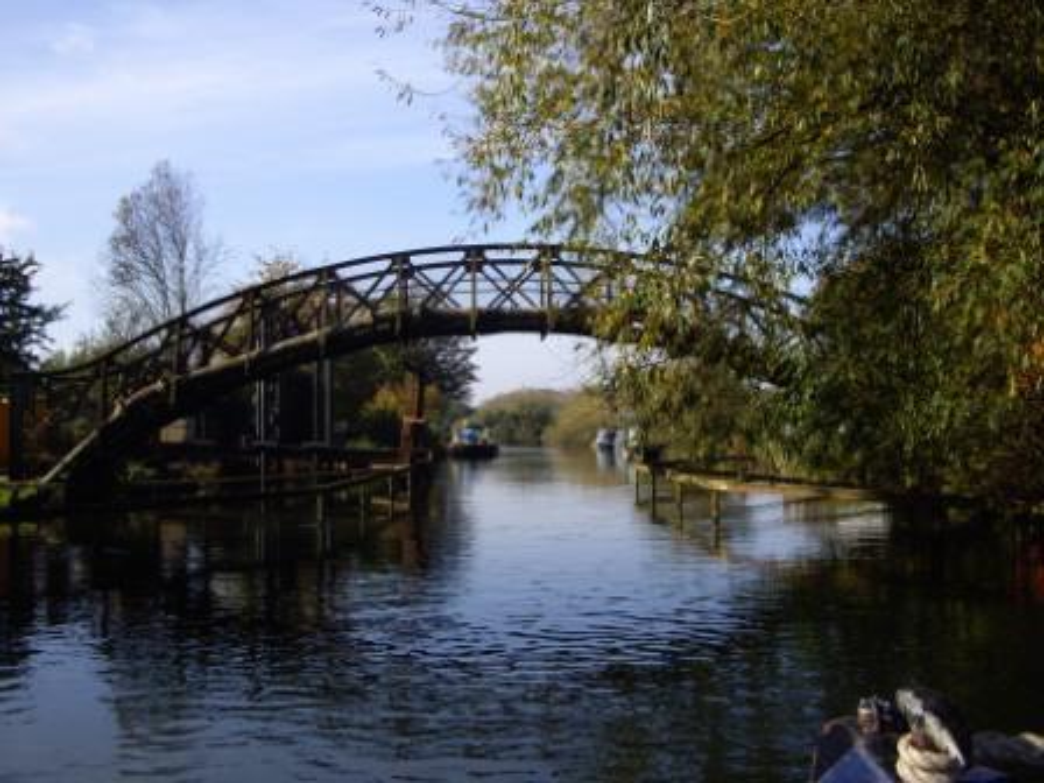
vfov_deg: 37.7
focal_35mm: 38
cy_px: 392
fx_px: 1146
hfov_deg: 49.0
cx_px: 522
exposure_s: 1/80
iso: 64
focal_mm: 7.9
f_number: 8
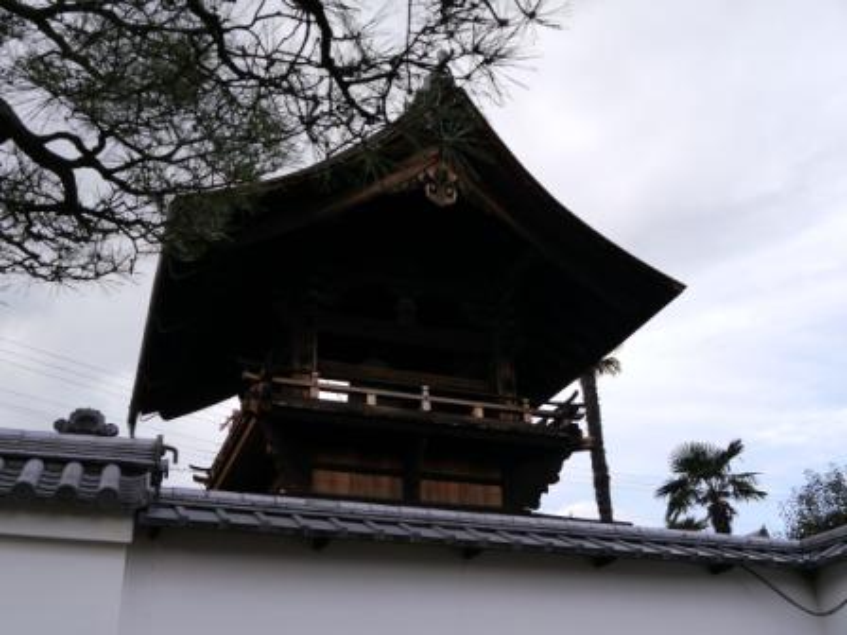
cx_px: 424
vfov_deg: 39.7
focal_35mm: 36
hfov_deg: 51.4
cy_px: 318
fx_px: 881
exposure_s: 1/200
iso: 160
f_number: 6.3
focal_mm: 18
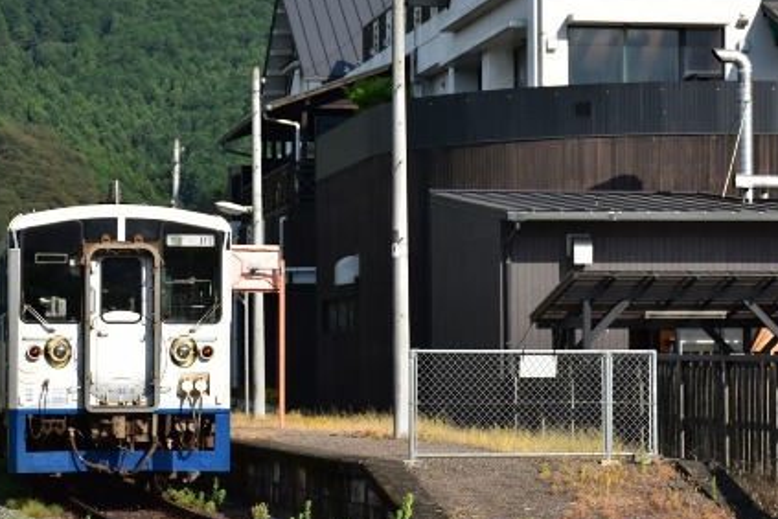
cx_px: 467
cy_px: 167
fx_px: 2701
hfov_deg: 16.4
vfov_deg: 11.0
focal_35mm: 125
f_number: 4.8
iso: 400
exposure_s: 1/2500
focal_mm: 56
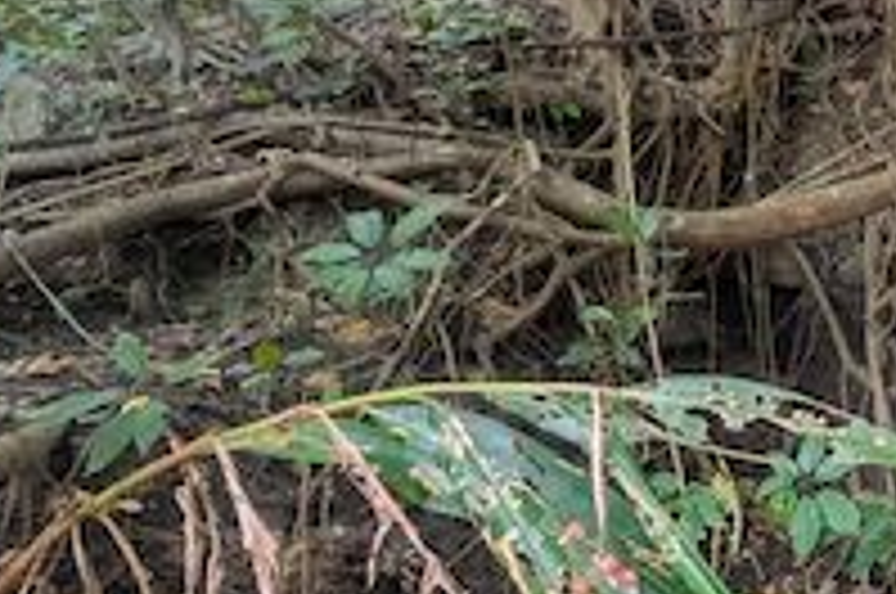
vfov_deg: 29.7
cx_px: 1211
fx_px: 1093
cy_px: 470
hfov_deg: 31.8
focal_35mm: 44
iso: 259
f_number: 2.2
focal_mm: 1.83
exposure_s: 1/50
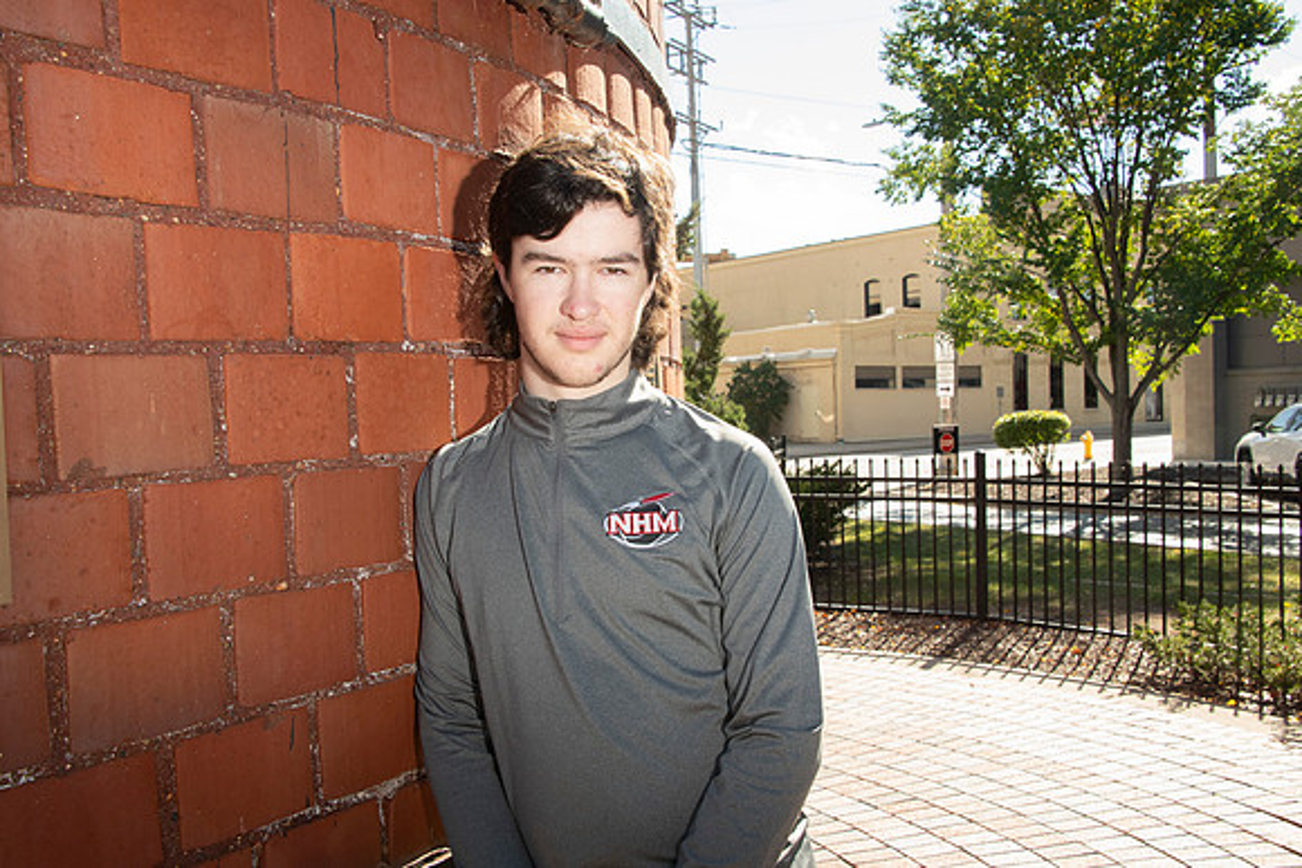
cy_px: 434
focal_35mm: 35
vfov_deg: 37.9
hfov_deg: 54.4
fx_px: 1266
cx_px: 651
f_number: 13
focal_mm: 35
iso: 800
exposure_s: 1/160
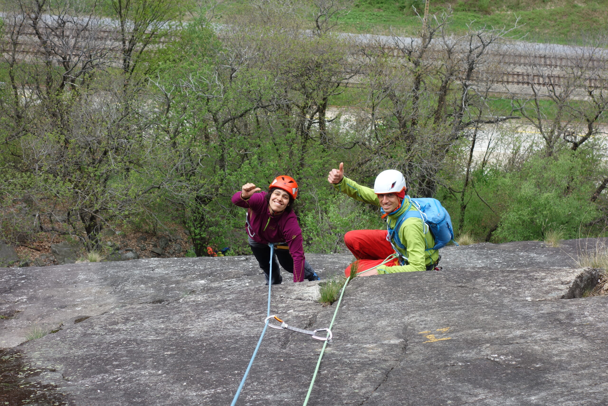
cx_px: 304
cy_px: 203
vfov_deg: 17.7
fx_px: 1300
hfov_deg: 26.3
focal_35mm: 77
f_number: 5.6
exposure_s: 1/160
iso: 125
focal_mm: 28.5
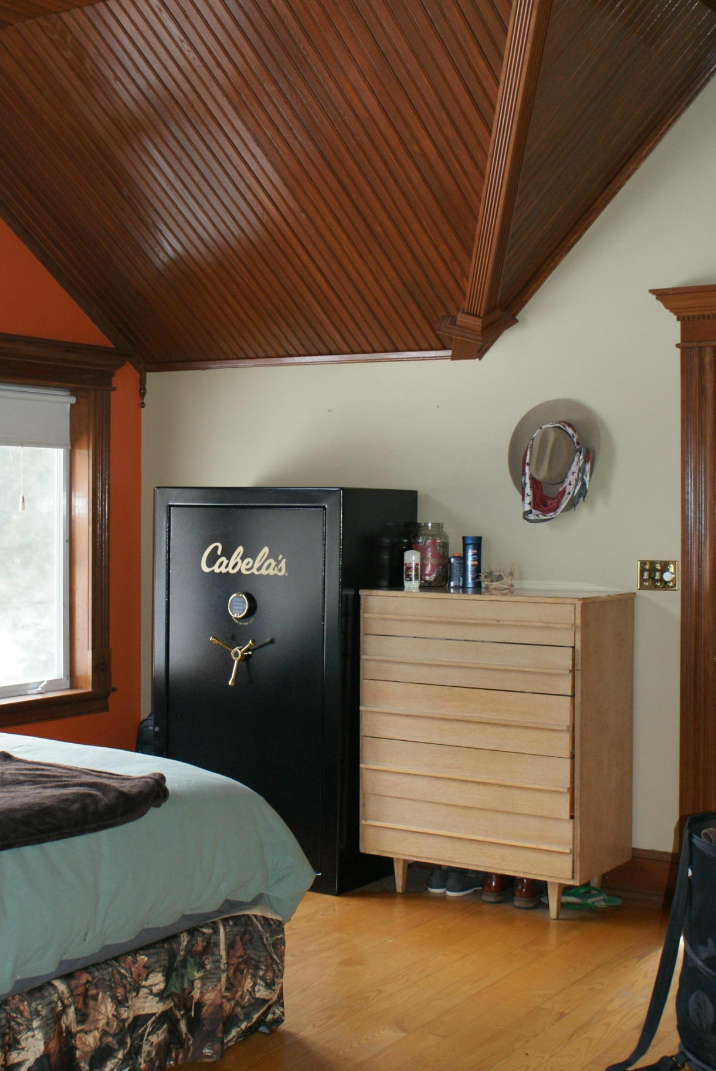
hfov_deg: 29.3
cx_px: 331
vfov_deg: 42.7
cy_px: 553
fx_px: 1369
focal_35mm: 46
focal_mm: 28
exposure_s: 1/60
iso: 400
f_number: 5
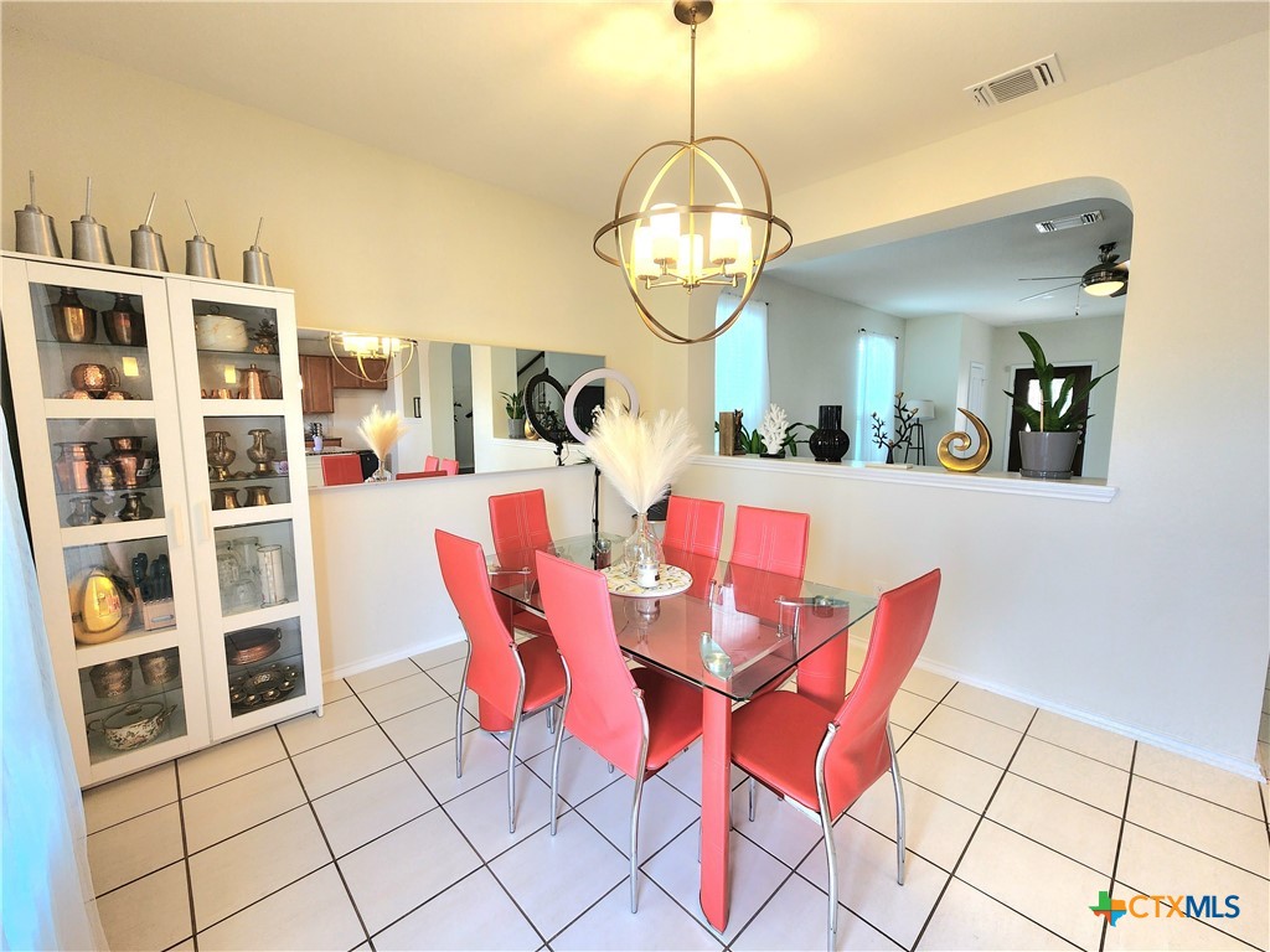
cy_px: 476
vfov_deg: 89.9
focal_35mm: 13
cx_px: 635
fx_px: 477
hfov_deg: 106.2
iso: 125
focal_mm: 2.2
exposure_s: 1/60.2
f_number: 2.2
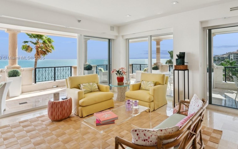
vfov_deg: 59.0
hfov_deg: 83.9
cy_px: 58
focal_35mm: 20
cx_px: 144
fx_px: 130
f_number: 10
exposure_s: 1/100
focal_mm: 14
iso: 200
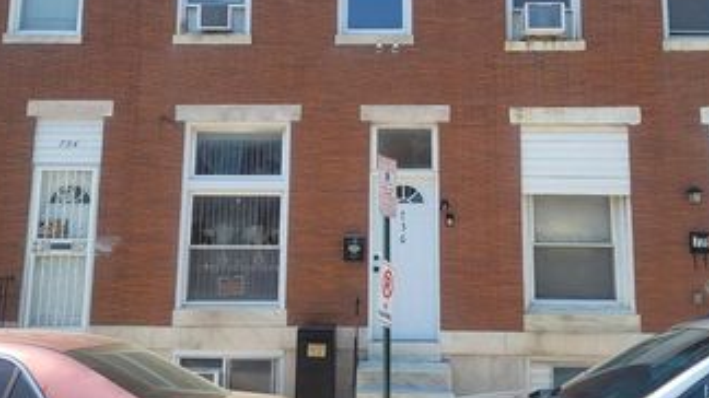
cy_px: 130
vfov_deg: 28.1
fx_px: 789
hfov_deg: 48.3
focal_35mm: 42
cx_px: 379
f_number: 1.8
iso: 20
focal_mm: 7
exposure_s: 1/580
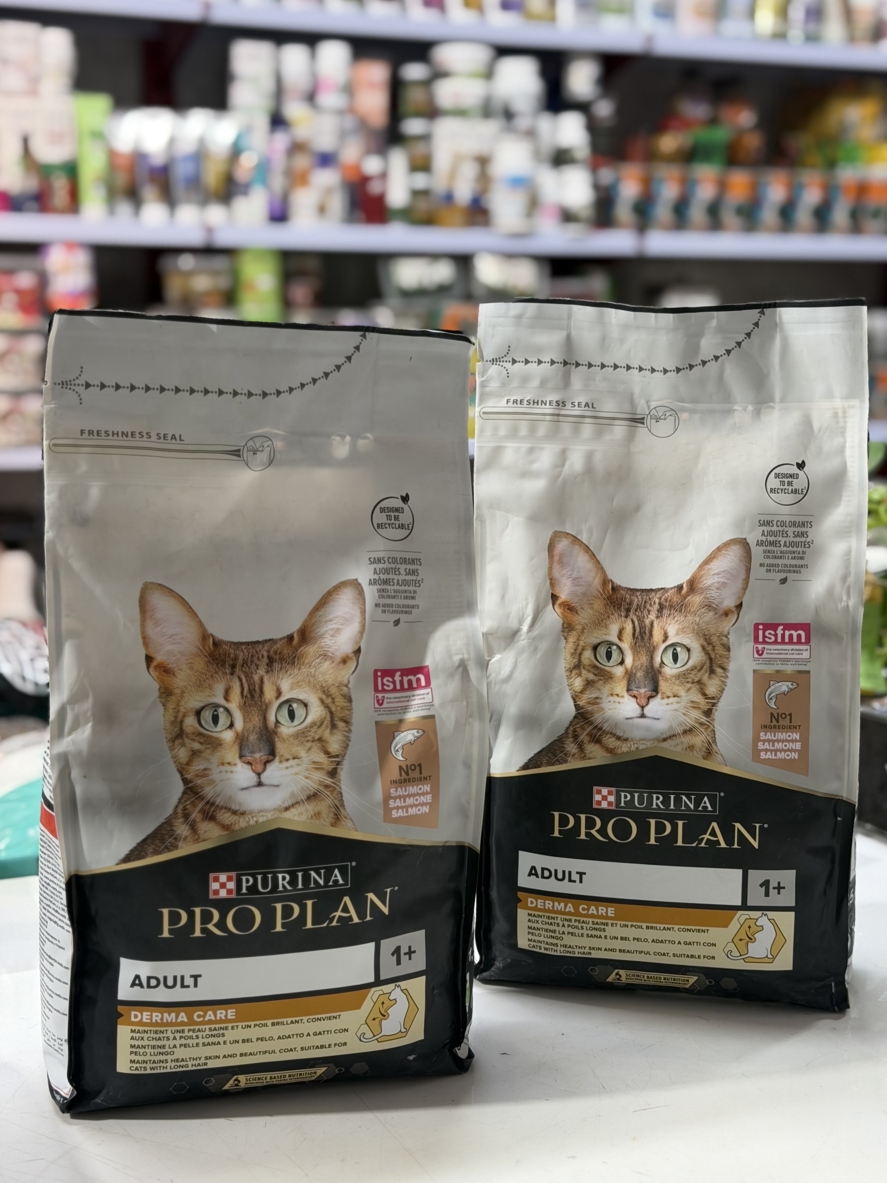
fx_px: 1640
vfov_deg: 39.7
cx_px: 444
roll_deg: -3.9
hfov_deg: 30.3
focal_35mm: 48
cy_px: 592
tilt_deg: -8.6
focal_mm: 6.76
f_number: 1.78
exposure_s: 1/50
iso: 64
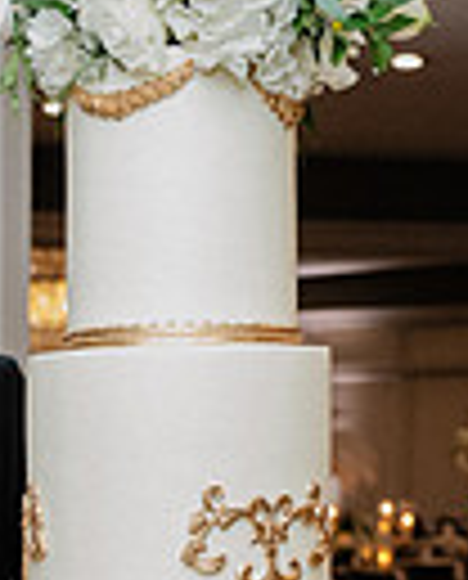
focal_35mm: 101
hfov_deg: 14.7
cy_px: 677
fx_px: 1740
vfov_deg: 18.1
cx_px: -117
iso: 2500
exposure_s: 1/100
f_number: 2.8
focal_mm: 24
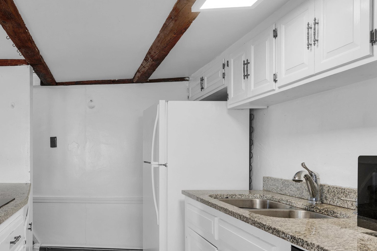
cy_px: 163
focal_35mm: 30
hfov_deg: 59.0
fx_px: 314
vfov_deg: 43.1
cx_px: 98
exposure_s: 1/3.33
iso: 250
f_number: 7.1
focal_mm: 15
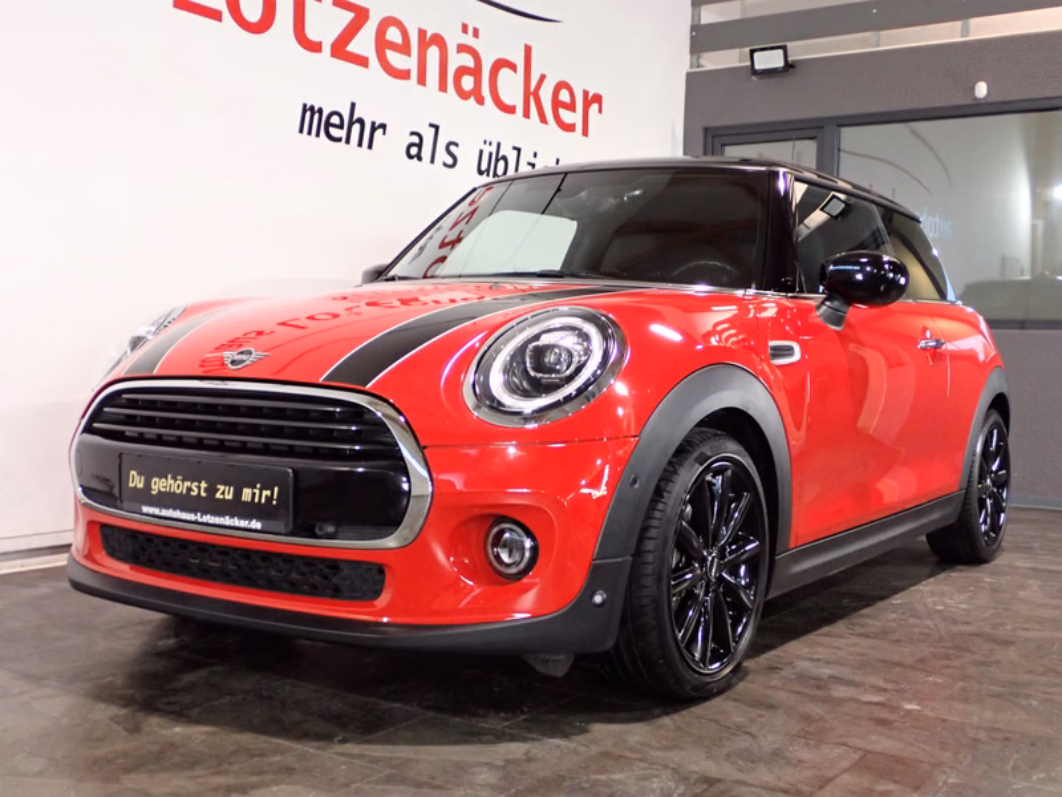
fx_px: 1258
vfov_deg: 35.1
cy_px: 398
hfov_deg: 45.8
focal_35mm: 41
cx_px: 531
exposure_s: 1/40
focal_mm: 7.31
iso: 640
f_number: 2.8
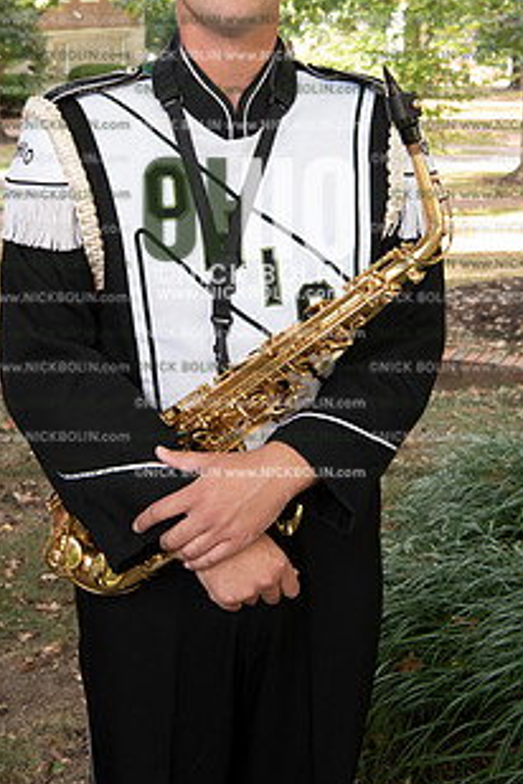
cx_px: 249
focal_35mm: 67
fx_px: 1460
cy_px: 228
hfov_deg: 20.3
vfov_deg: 29.7
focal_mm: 46
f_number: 8
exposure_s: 1/100
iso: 800
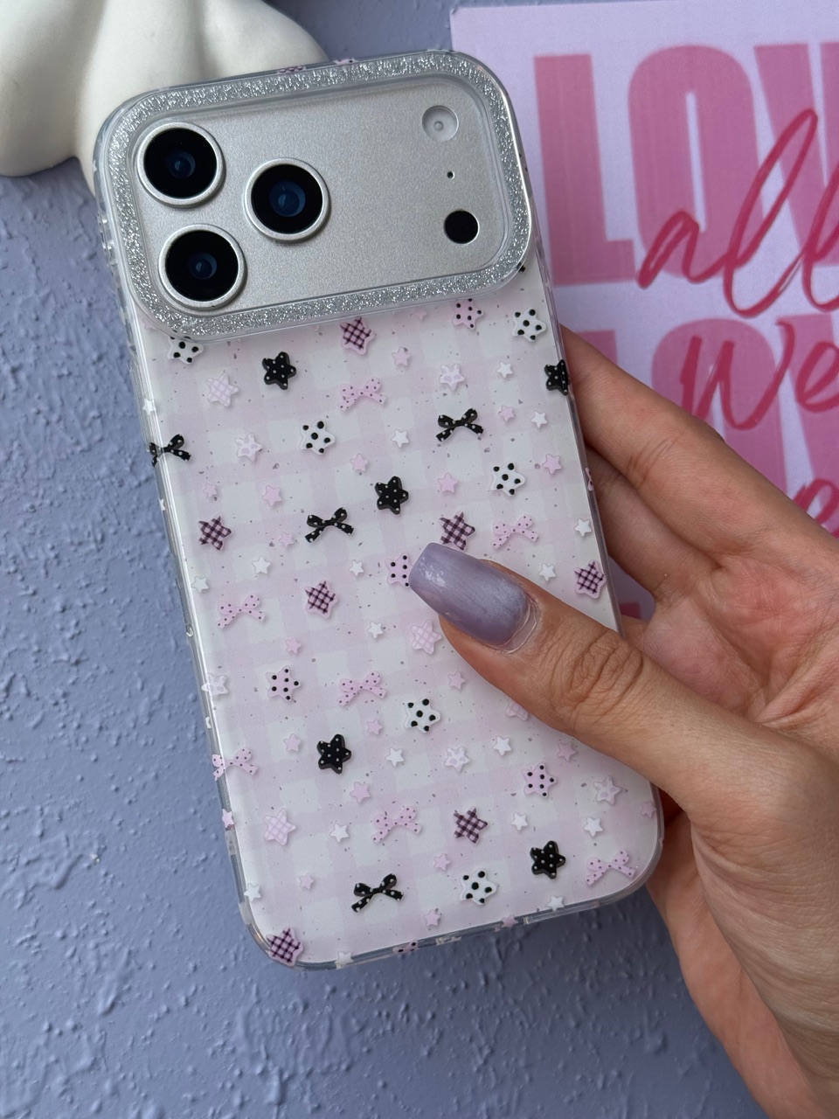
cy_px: 560
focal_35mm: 48
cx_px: 420
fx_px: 1551
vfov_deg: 39.7
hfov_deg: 30.3
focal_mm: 6.76
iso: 80
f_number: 1.78
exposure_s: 1/1931
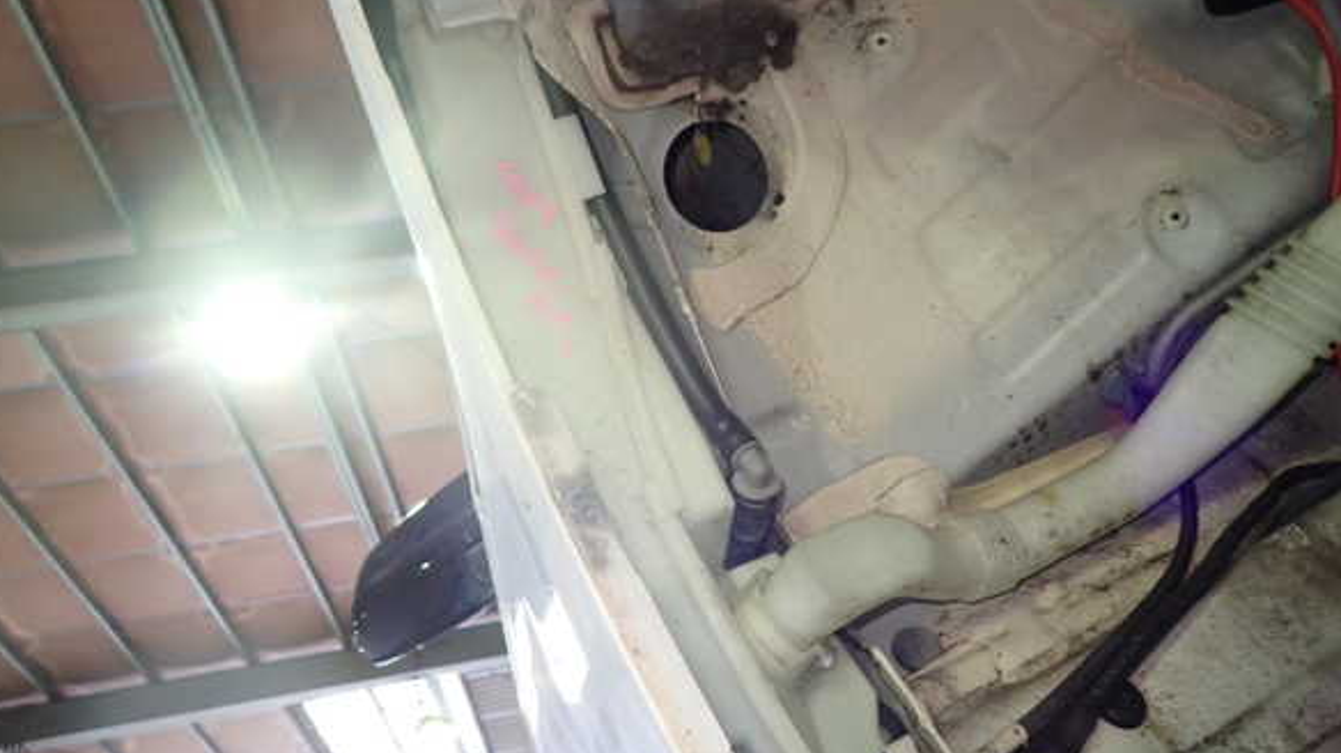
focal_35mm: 28
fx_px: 995
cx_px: 673
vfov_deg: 41.5
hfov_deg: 67.9
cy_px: 379
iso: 400
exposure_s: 1/30
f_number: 2
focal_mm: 4.5
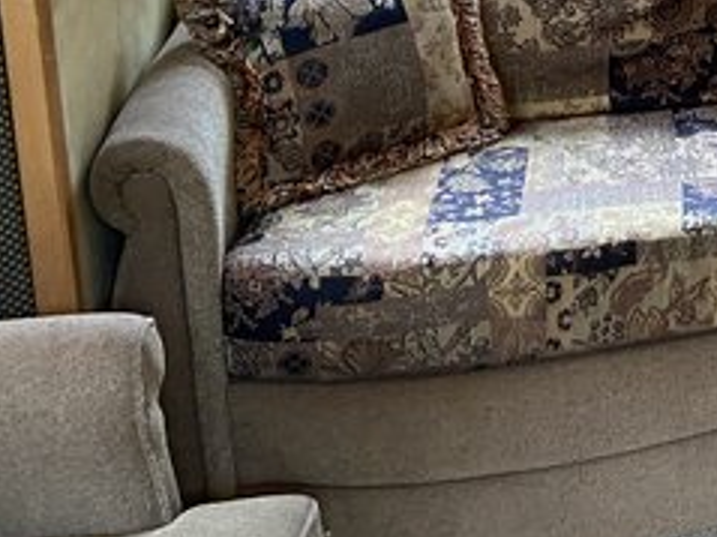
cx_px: 1101
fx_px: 1801
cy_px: -213
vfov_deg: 15.9
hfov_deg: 19.4
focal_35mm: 87
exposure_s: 1/60
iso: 125
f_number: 1.8
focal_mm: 4.25
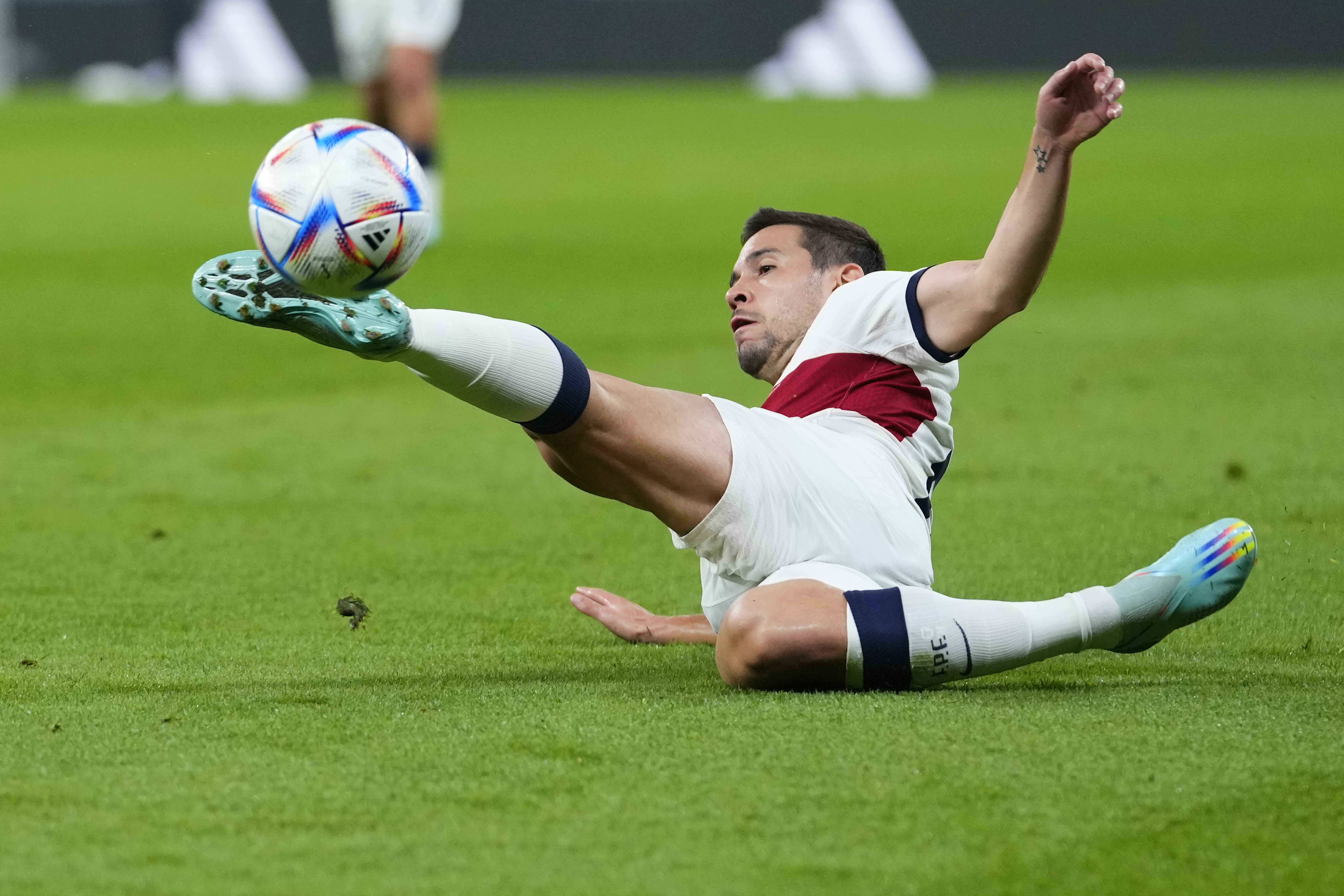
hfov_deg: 10.3
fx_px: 7466
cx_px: 672
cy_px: 448
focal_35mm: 200
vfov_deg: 6.9
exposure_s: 1/2000
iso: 2000
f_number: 3.2
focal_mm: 200
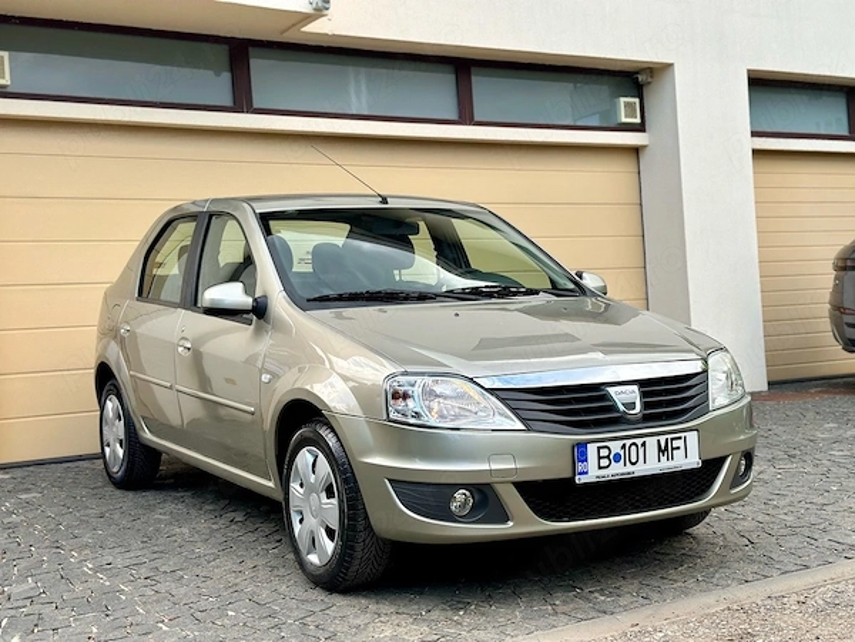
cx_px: 428
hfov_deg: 39.7
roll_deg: +4.0
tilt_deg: +0.7
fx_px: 1186
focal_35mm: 48
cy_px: 321
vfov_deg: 30.3
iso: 80
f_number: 1.78
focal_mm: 6.86
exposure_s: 1/541
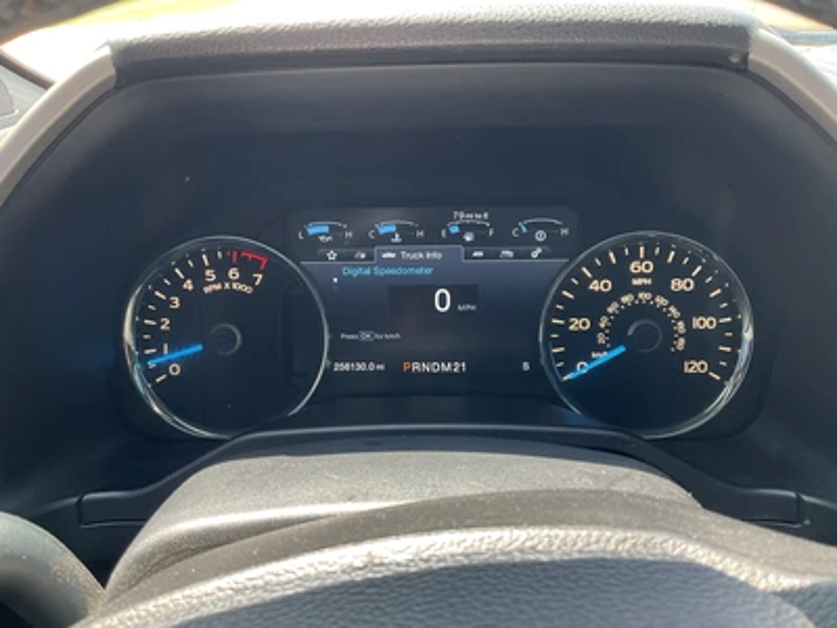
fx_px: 701
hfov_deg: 61.7
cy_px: 314
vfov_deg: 48.2
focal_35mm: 29
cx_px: 418
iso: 64
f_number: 1.8
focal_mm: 3
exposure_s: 1/122
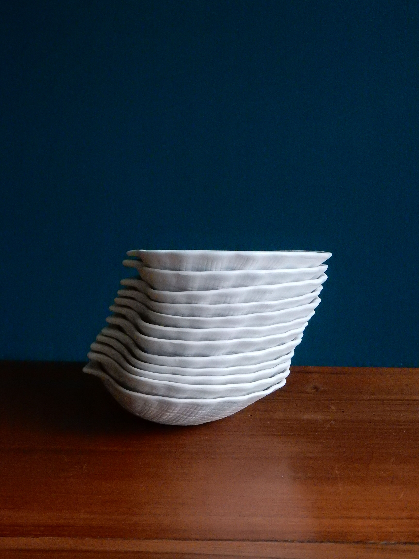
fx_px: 1356
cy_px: 280
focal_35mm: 84
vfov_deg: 23.3
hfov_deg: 17.6
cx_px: 210
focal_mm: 14.9
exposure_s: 1/40
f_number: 5
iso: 1600
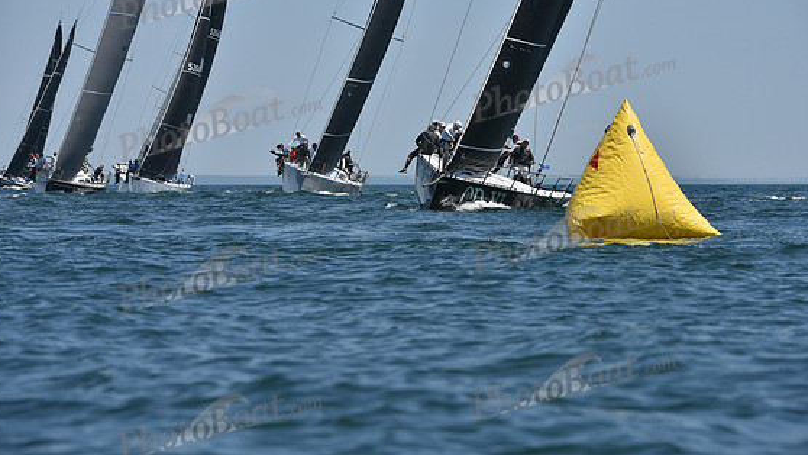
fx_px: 4671
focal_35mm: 218
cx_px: 398
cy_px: 180
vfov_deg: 5.6
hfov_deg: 9.9
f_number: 8
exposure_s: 1/1600
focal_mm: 200
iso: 320
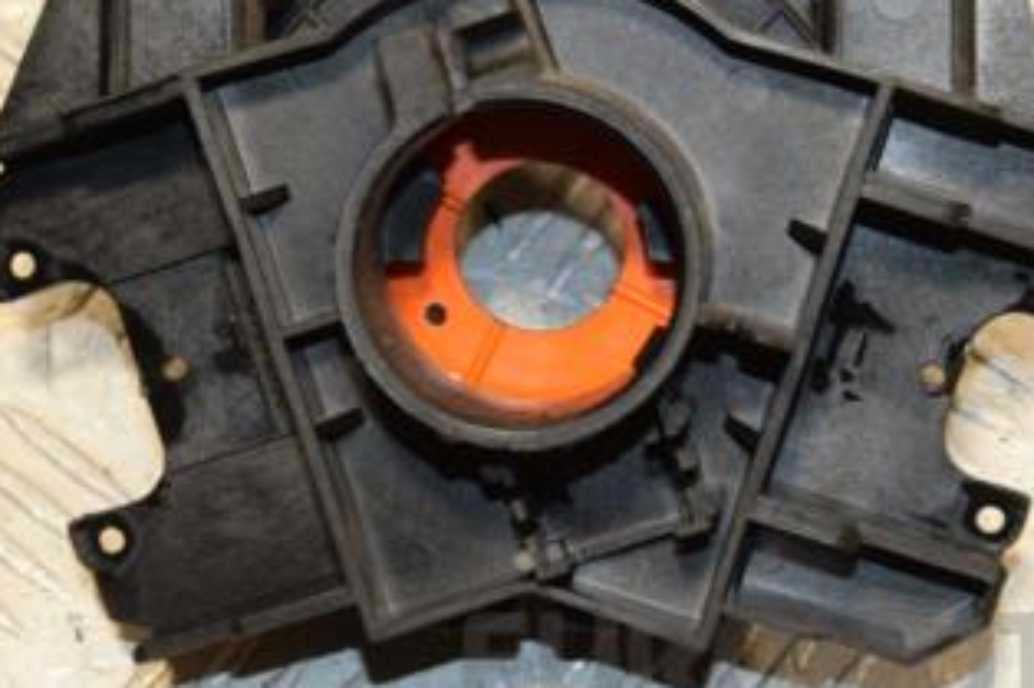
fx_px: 4277
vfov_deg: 9.2
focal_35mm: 149
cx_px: 402
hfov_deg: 13.8
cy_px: 224
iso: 800
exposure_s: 1/200
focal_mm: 52
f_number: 8
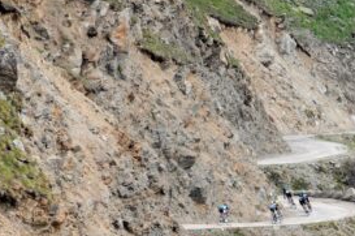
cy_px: 244
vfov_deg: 2.0
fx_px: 6704
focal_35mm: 681
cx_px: 325
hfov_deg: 3.0
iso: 800
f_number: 6.3
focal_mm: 200
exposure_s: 1/1600
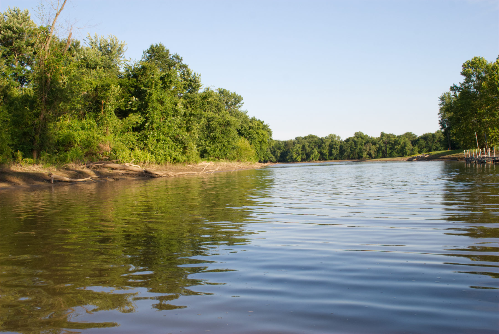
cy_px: 167
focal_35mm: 42
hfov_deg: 46.3
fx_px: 583
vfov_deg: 32.0
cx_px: 250
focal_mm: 28
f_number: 9
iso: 160
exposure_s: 1/320
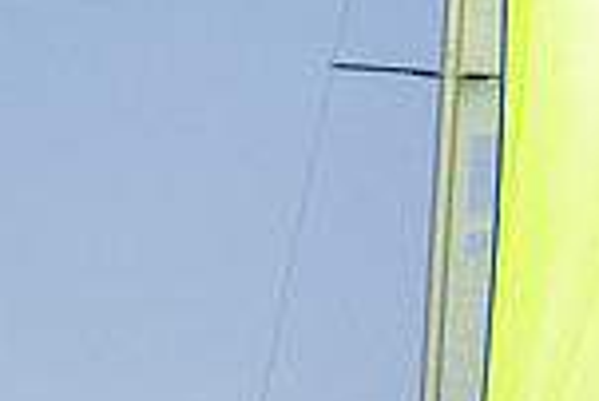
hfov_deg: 1.2
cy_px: 621
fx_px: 29195
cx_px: 627
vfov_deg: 0.8
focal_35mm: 1753
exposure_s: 1/5000
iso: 400
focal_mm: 300
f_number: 5
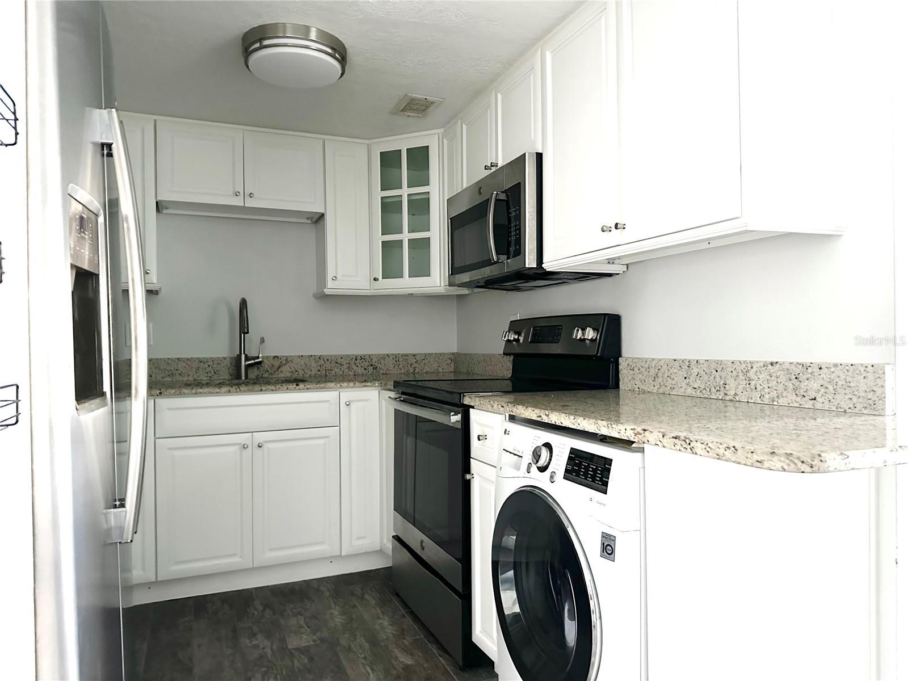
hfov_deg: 71.6
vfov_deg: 56.8
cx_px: 454
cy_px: 340
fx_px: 630
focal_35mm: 24
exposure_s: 1/25
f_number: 1.78
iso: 2000
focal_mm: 6.86
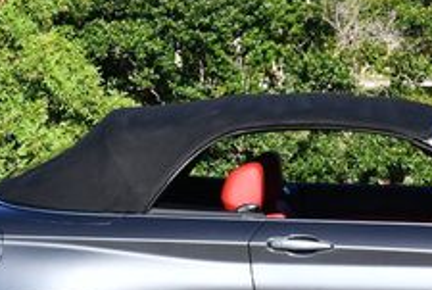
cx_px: 390
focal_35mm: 199
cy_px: 159
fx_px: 2393
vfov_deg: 6.9
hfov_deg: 10.3
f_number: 8
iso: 160
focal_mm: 35
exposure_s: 1/250
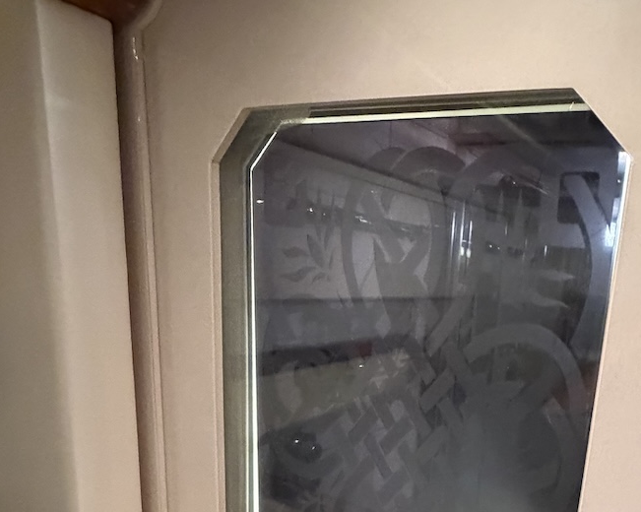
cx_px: 467
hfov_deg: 59.5
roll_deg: -6.2
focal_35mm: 28
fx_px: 531
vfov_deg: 49.0
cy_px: 396
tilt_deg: -7.7
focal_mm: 2.22
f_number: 2.2
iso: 1000
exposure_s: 1/60
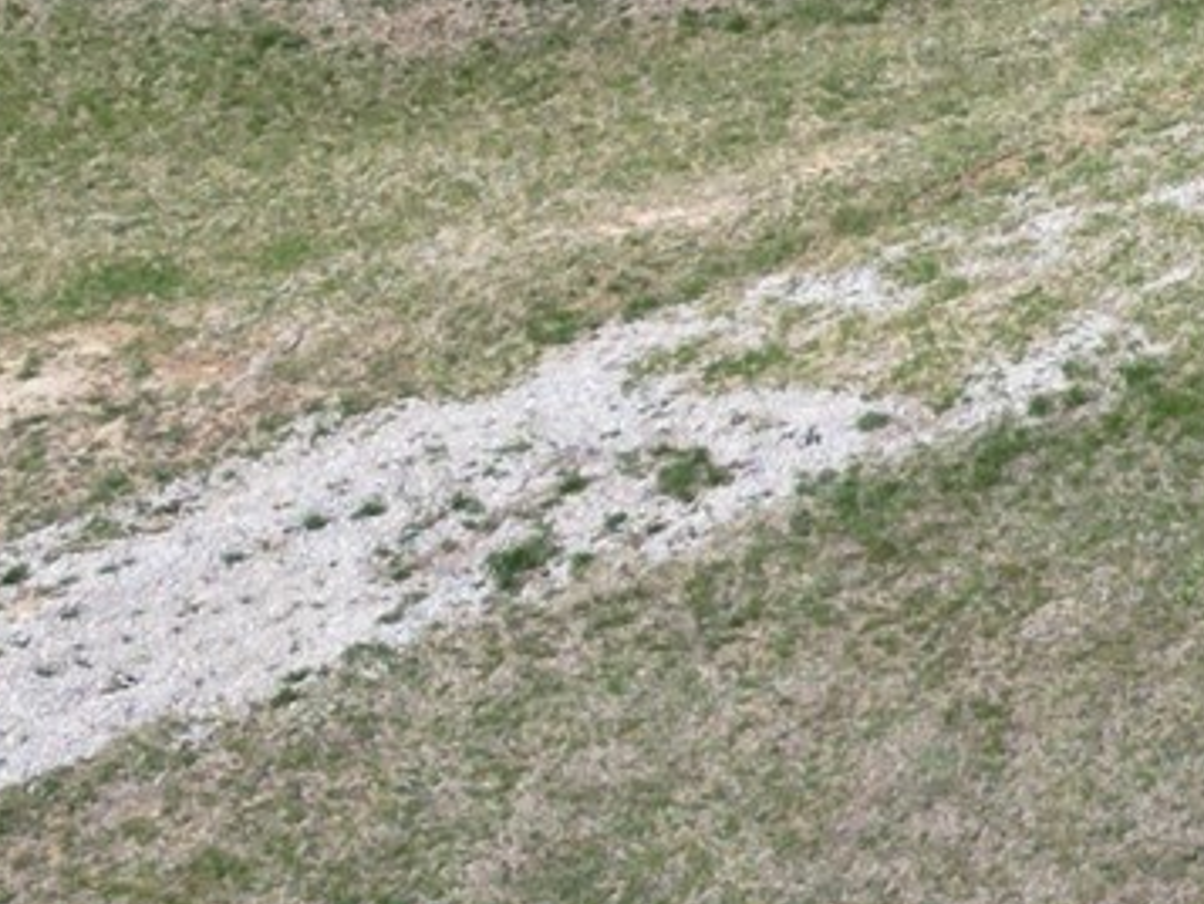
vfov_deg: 11.4
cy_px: 145
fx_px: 4488
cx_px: 2108
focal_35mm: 129
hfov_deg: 13.8
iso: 100
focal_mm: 6.72
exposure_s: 1/2500
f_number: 1.7
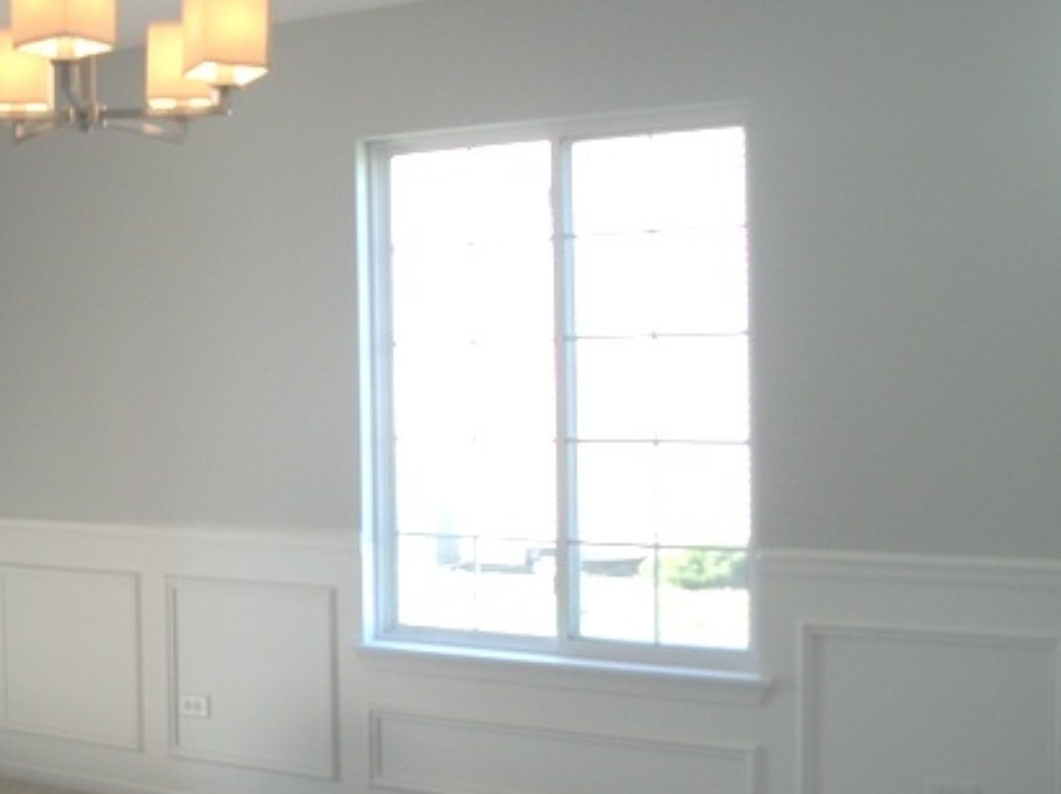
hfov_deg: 37.2
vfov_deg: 29.1
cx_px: 259
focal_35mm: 50
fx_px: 1532
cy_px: 388
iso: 80
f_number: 2.9
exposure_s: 1/125
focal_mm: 5.7
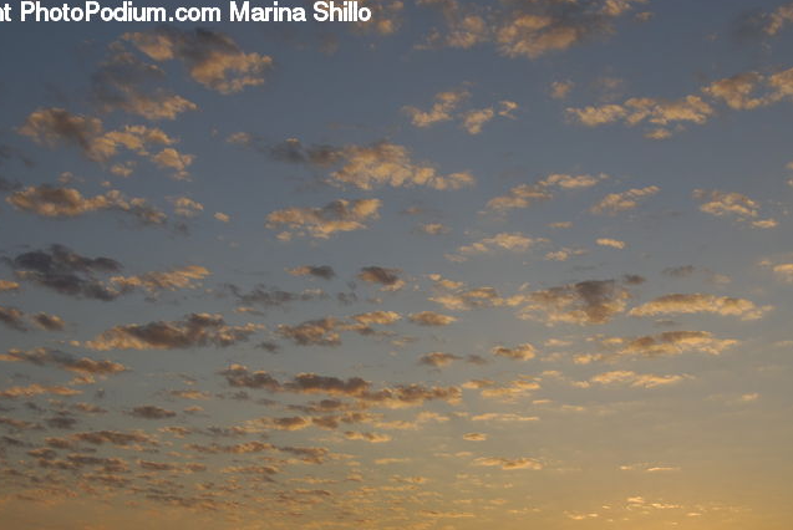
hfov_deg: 30.6
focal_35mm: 66
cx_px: 466
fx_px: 1449
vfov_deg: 20.7
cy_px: 357
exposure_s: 1/125
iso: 100
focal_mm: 31
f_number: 5.6
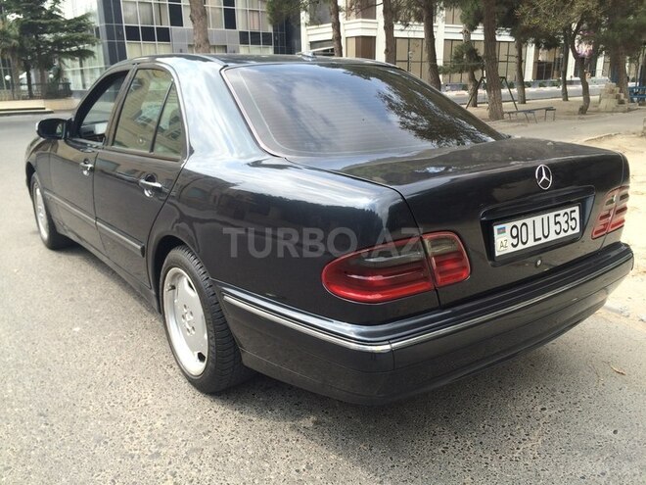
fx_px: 541
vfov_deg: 48.2
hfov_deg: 61.7
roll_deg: +0.6
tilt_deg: -16.7
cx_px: 323
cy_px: 242
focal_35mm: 29
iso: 32
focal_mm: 4.15
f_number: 2.2
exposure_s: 1/554
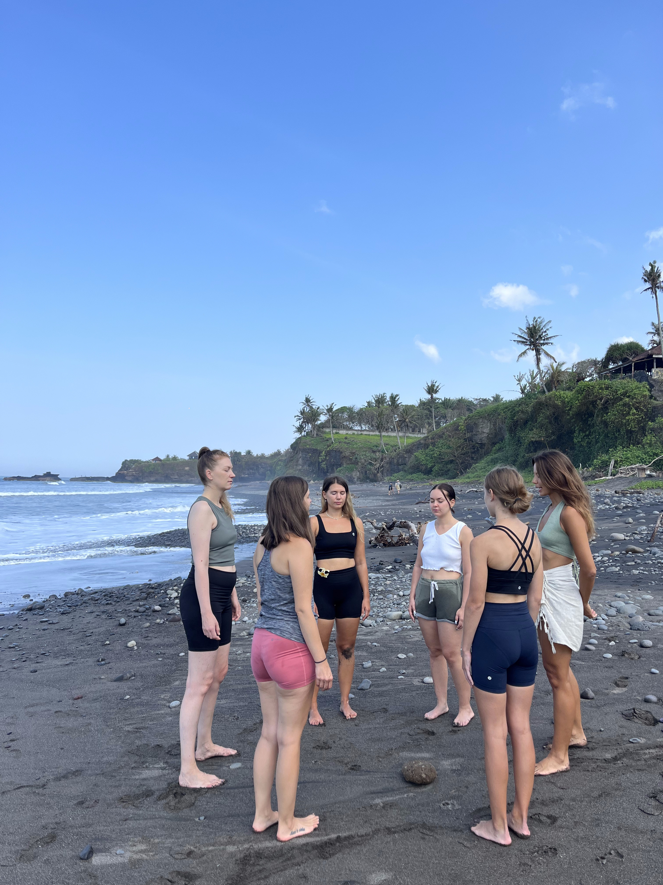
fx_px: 664
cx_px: 332
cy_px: 442
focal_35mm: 26
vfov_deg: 67.3
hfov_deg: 53.1
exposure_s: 1/2410
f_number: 1.6
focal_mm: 5.1
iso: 50
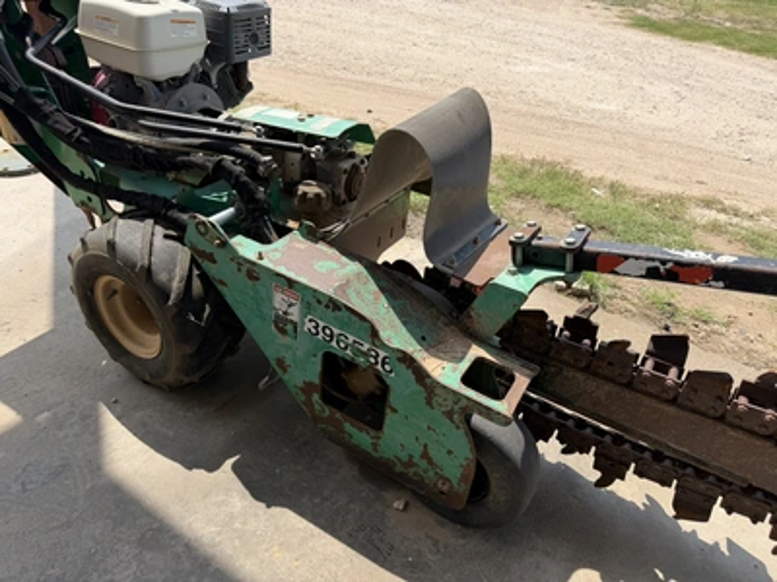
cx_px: 388
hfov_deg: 71.6
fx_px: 539
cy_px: 291
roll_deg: -6.1
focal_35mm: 24
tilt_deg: -35.3
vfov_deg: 56.8
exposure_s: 1/3145
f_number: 1.78
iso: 80
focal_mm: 6.76
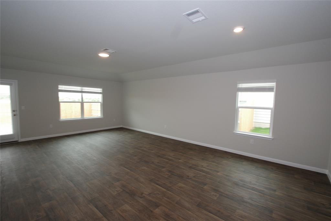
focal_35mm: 15
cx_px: 166
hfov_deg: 100.4
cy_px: 110
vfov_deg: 77.3
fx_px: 138
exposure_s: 1/30
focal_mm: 10
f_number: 11
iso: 1600
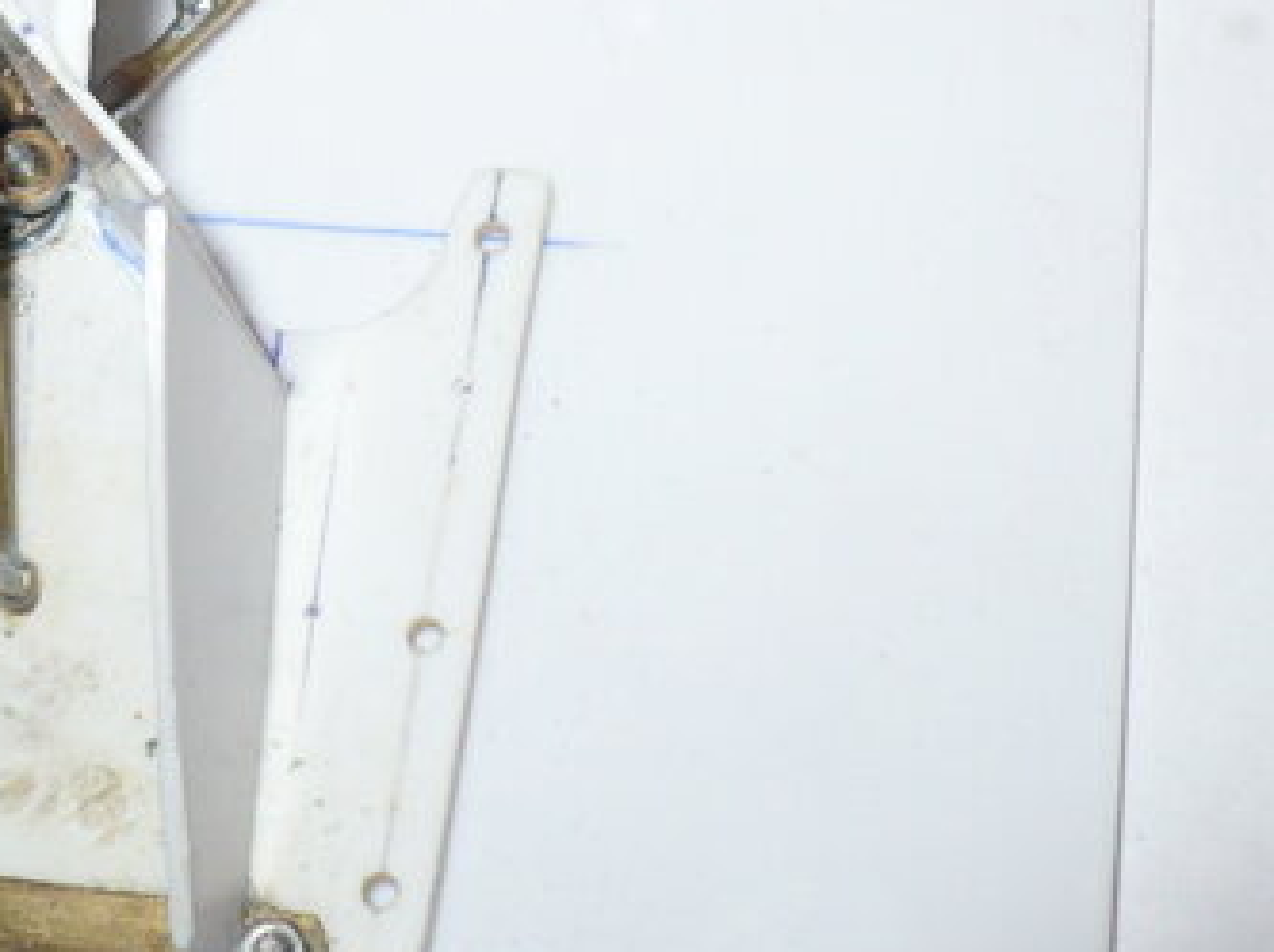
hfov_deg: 22.0
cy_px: -61
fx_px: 3272
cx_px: 482
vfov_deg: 16.1
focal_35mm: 89
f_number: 2.8
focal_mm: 6.1
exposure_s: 1/30
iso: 200
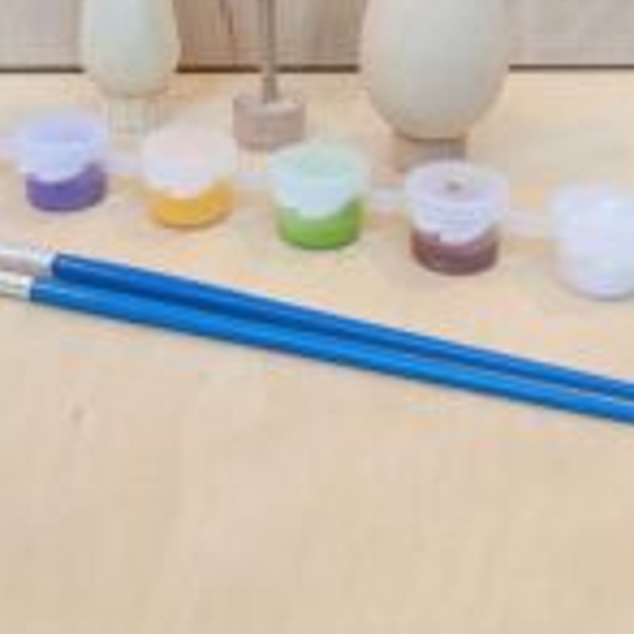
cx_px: 293
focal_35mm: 65
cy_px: 69
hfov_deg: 26.5
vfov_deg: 25.7
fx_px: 1347
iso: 62
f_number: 1.73
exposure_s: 1/25
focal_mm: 4.38
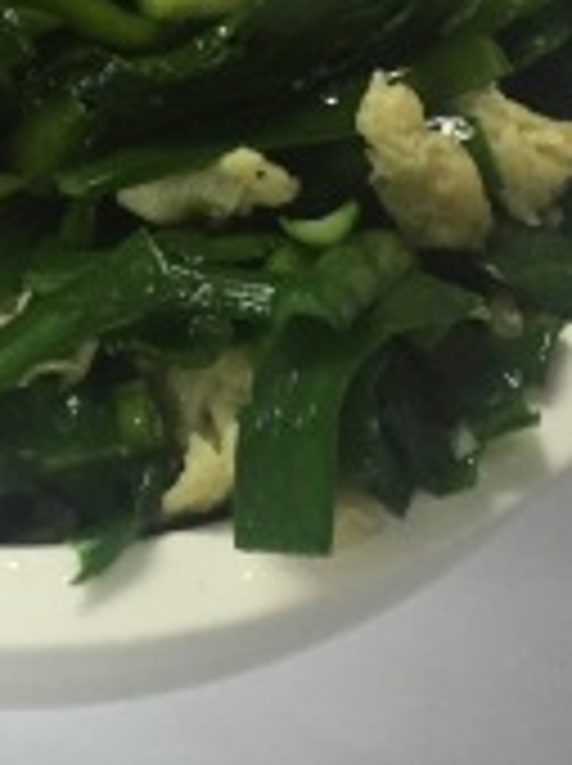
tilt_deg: -59.8
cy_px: 16
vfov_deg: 20.9
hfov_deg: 15.8
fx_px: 2010
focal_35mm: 91
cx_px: -54
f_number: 2.2
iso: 160
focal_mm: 4.15
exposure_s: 1/33
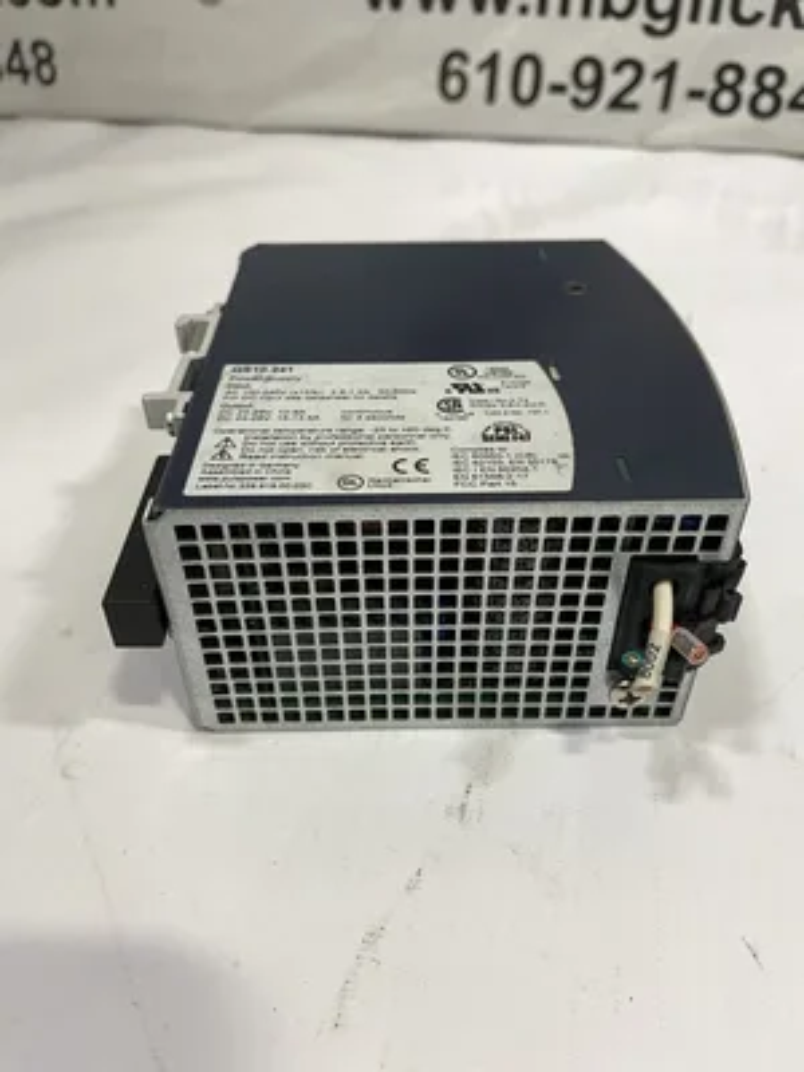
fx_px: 805
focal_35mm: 26
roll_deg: -0.9
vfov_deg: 67.3
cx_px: 402
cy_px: 536
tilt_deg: -39.2
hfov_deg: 53.1
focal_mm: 4.2
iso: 125
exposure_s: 1/60
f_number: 1.6
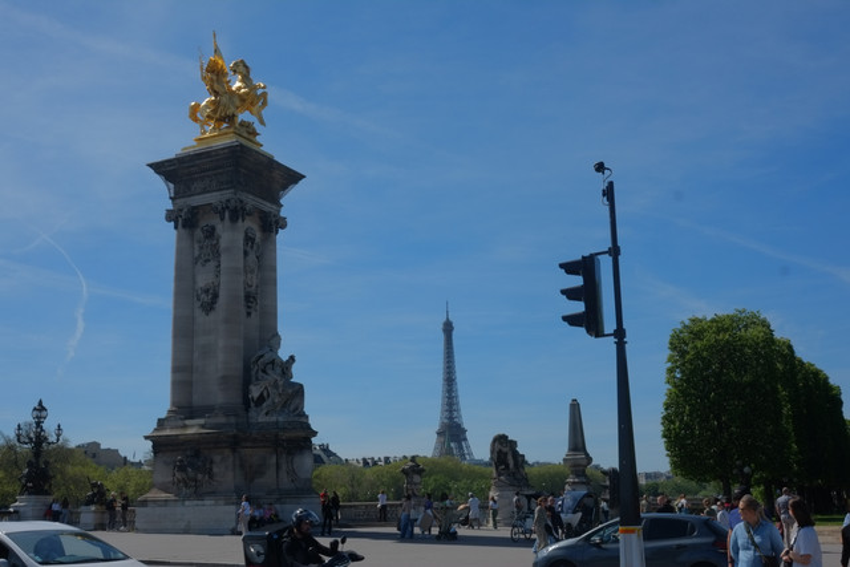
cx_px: 425
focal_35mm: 41
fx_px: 968
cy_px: 284
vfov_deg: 32.6
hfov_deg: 47.4
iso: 200
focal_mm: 27
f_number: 14
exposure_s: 1/350
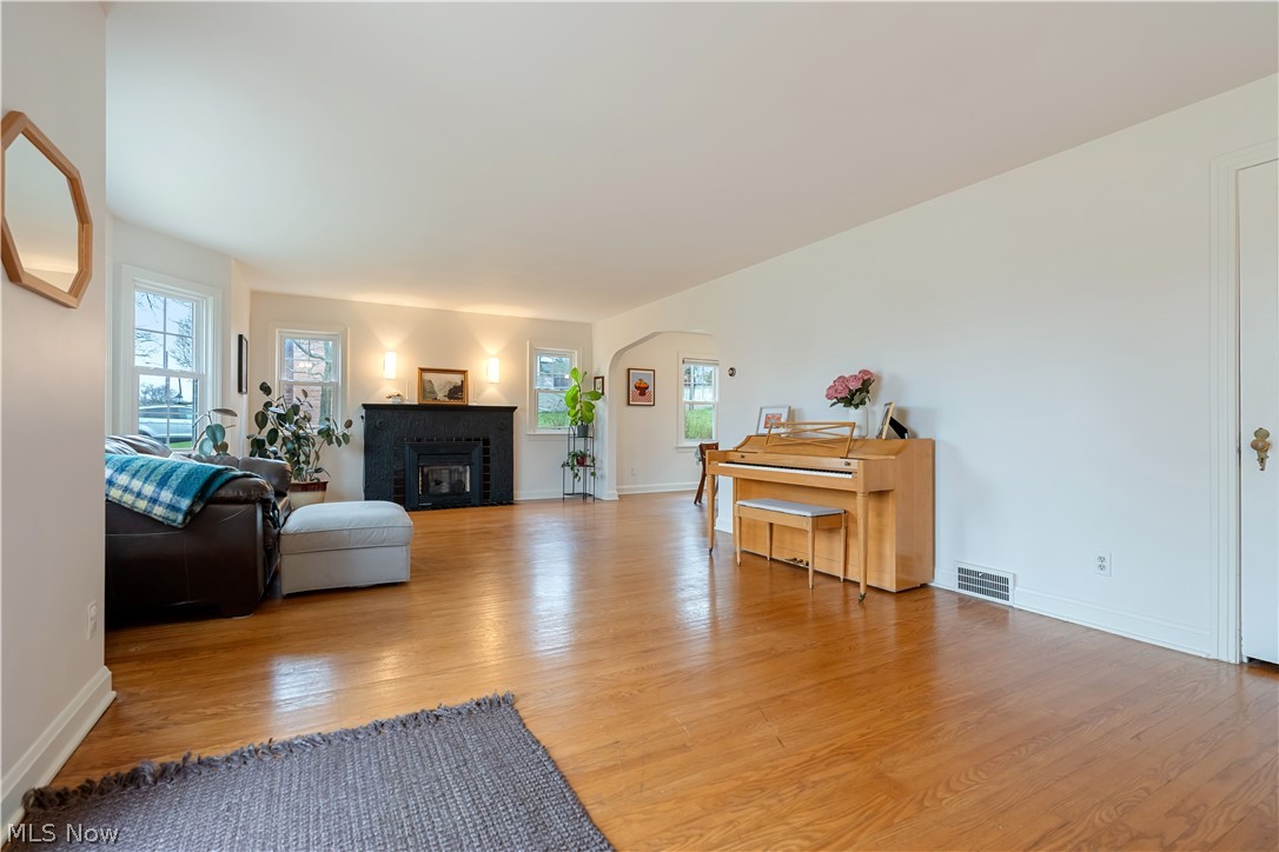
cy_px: 426
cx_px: 640
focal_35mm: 16
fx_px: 568
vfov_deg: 73.7
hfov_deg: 96.7
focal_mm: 16
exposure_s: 1/5
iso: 400
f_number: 4
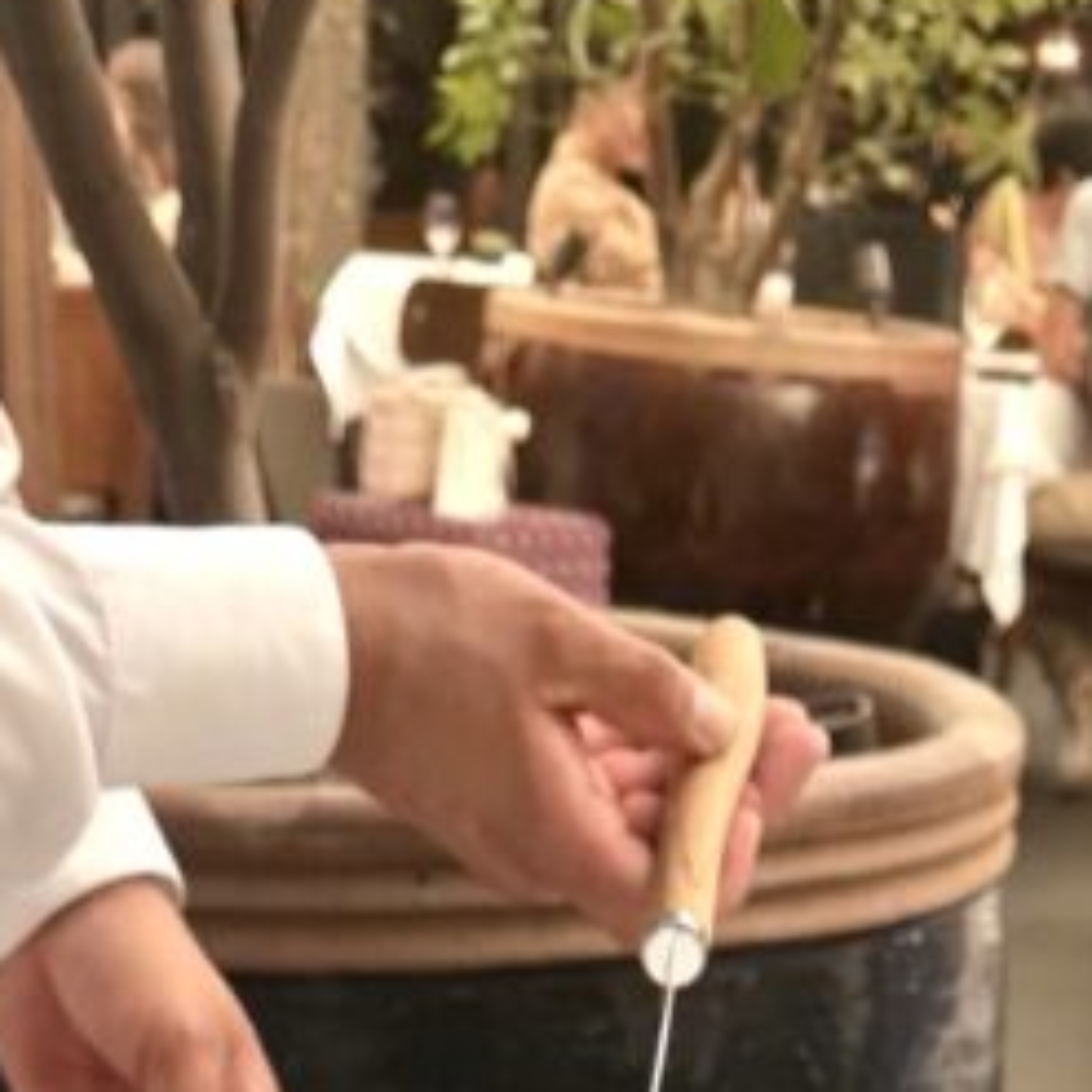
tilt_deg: -29.3
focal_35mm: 88
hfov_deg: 19.6
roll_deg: -6.1
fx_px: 3141
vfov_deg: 16.1
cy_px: 2056
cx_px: 765
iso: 50
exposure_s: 1/138
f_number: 1.78
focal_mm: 6.76
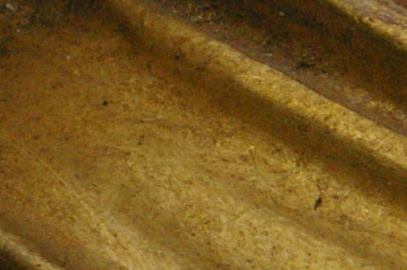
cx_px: -532
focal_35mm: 258
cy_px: 207
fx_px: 2913
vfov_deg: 5.3
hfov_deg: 7.5
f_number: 11
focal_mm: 26
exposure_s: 1/1000
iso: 1600
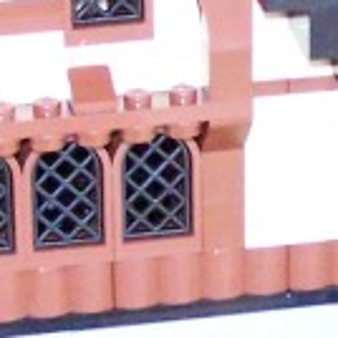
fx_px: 4176
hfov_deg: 4.6
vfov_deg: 4.6
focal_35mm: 378
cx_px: 446
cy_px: 177
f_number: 3.1
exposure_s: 1/45
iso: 400
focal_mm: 9.3
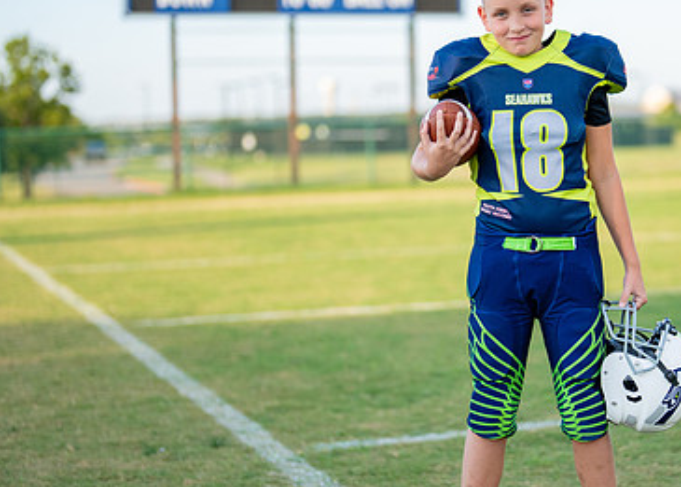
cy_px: 224
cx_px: 525
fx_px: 1915
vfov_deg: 14.5
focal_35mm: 99
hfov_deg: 20.0
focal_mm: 50
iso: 100
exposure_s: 1/2500
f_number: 1.2
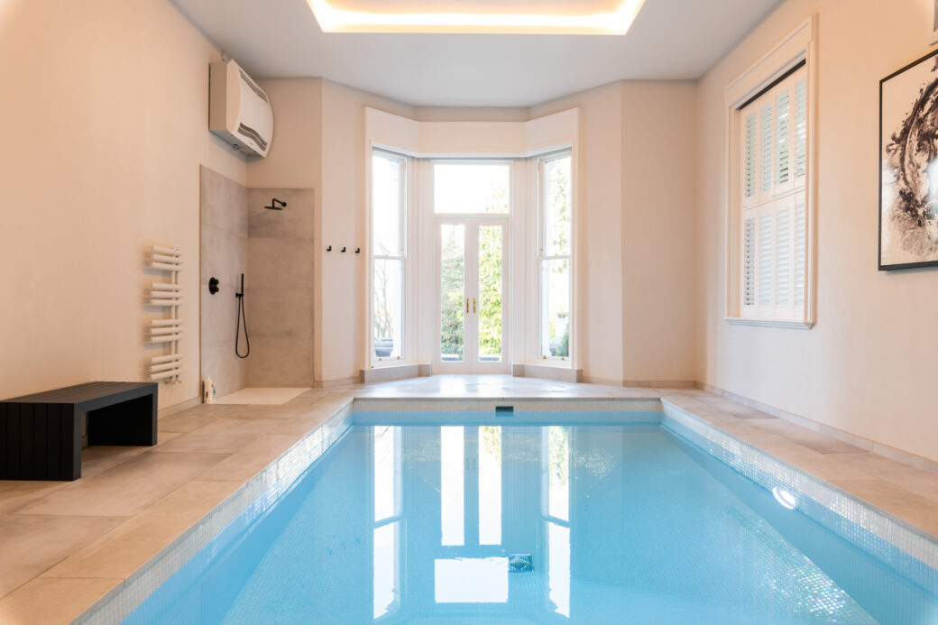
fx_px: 573
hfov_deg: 78.6
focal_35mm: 22
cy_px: 312
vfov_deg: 57.2
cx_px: 469
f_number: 8
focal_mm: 22
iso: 200
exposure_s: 1/5
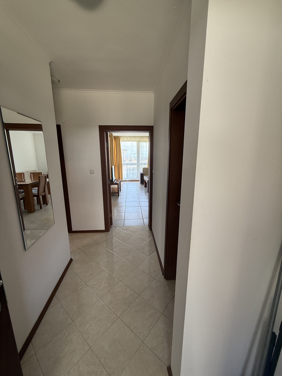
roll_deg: -0.6
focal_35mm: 14
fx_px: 152
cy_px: 188
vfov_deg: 102.1
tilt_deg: -13.0
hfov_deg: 85.7
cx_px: 141
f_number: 2.2
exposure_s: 1/99
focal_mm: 2.22
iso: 100
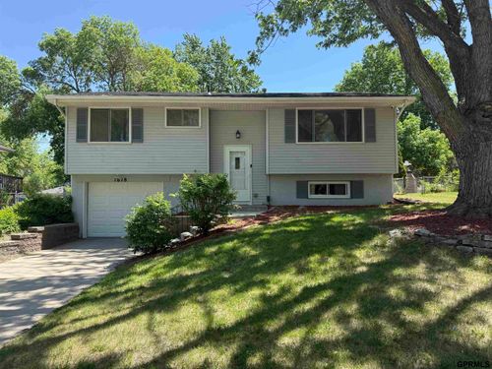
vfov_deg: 56.8
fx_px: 341
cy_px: 184
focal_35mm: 24
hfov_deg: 71.6
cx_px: 246
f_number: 1.78
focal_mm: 6.76
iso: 100
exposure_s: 1/1585
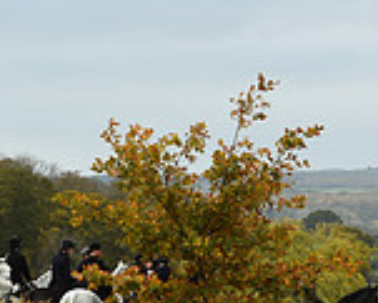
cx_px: -338
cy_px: 178
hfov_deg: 6.2
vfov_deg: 5.1
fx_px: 3426
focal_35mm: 306
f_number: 5.6
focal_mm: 85
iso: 1100
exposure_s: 1/1250
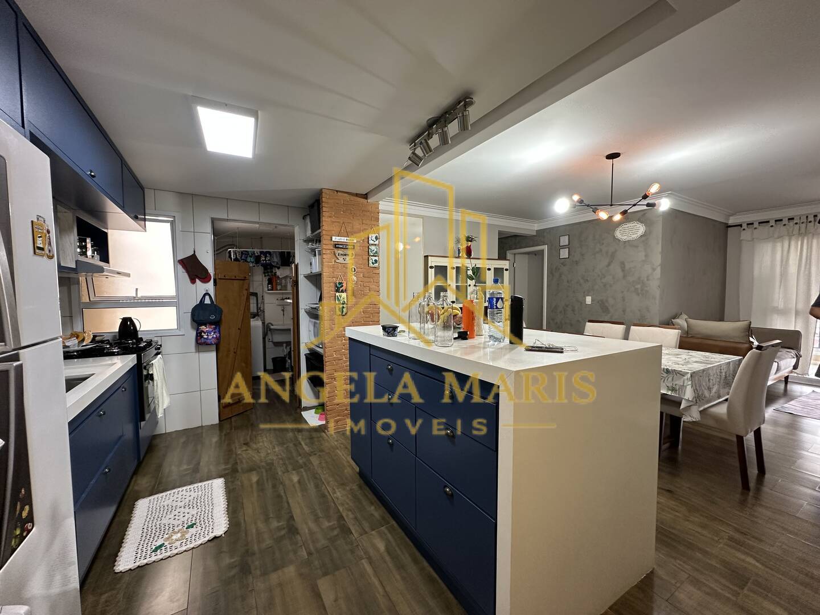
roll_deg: +0.0
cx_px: 410
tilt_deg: -2.3
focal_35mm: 14
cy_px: 308
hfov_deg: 102.1
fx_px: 332
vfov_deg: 85.7
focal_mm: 2.22
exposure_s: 1/60
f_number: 2.2
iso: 160
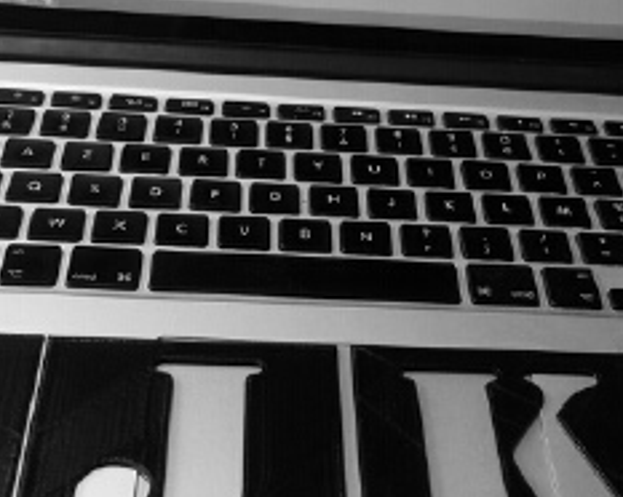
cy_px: 273
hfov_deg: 28.3
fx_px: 1234
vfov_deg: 22.8
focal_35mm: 67
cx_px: 338
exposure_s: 1/30
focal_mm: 4.12
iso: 40
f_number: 2.2
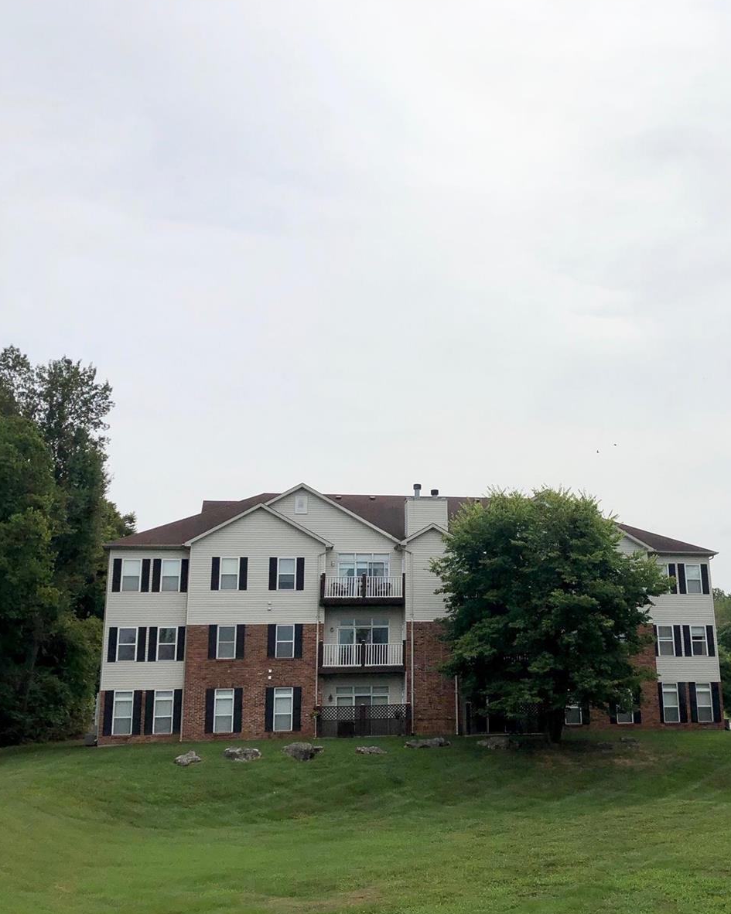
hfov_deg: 39.8
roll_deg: +0.7
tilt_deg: +13.9
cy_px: 453
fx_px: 1001
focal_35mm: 37
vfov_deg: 49.1
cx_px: 466
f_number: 1.8
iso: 20
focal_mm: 3.99
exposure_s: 1/6897
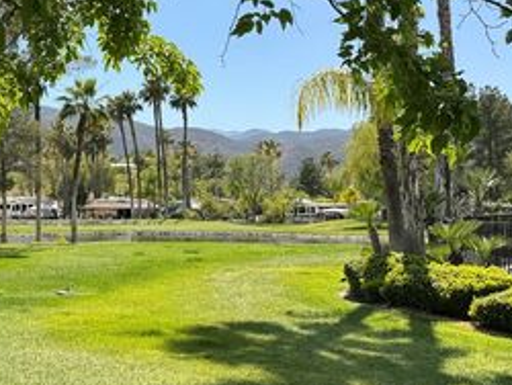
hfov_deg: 37.1
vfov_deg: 30.2
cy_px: 144
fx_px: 711
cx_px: 53
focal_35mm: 48
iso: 80
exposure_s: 1/2710
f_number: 1.78
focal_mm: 6.76
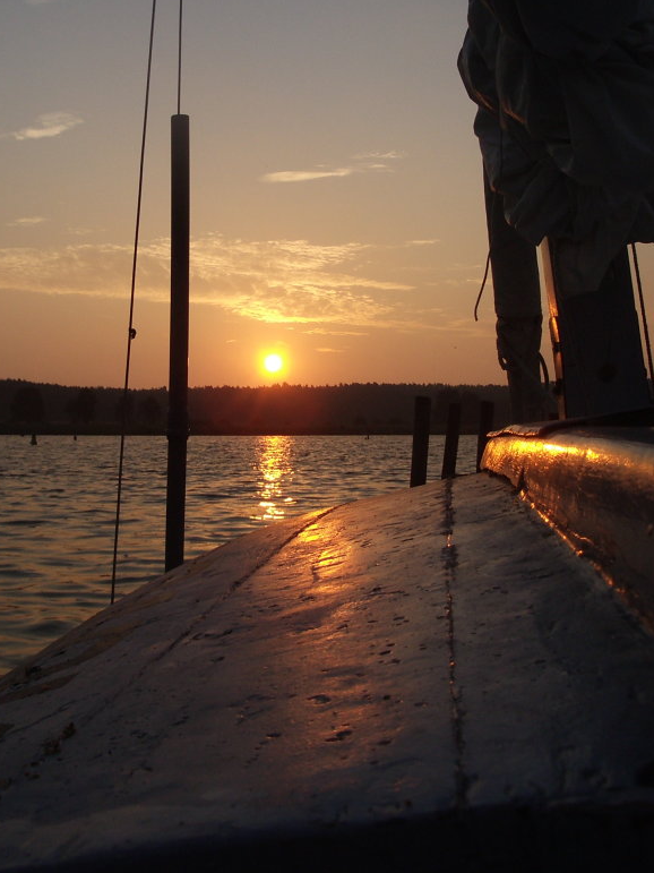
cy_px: 343
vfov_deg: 41.0
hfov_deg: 31.4
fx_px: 1159
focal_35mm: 46
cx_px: 255
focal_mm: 5.8
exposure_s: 1/500
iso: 80
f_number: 4.3
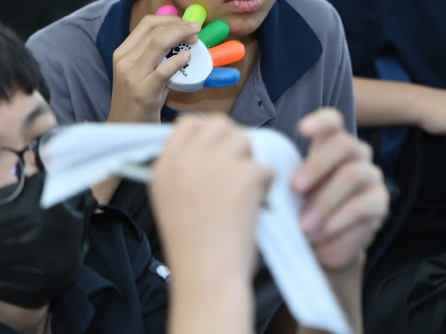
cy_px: 48
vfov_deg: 6.3
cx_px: 350
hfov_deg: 8.3
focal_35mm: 237
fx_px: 3054
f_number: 4
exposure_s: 1/125
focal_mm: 125
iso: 1000
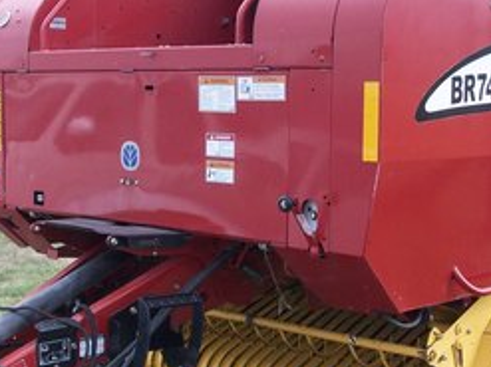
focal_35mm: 75
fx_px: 1063
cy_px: 167
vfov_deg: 19.6
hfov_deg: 26.0
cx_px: 245
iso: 64
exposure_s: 1/236
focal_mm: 5.7
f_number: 2.8
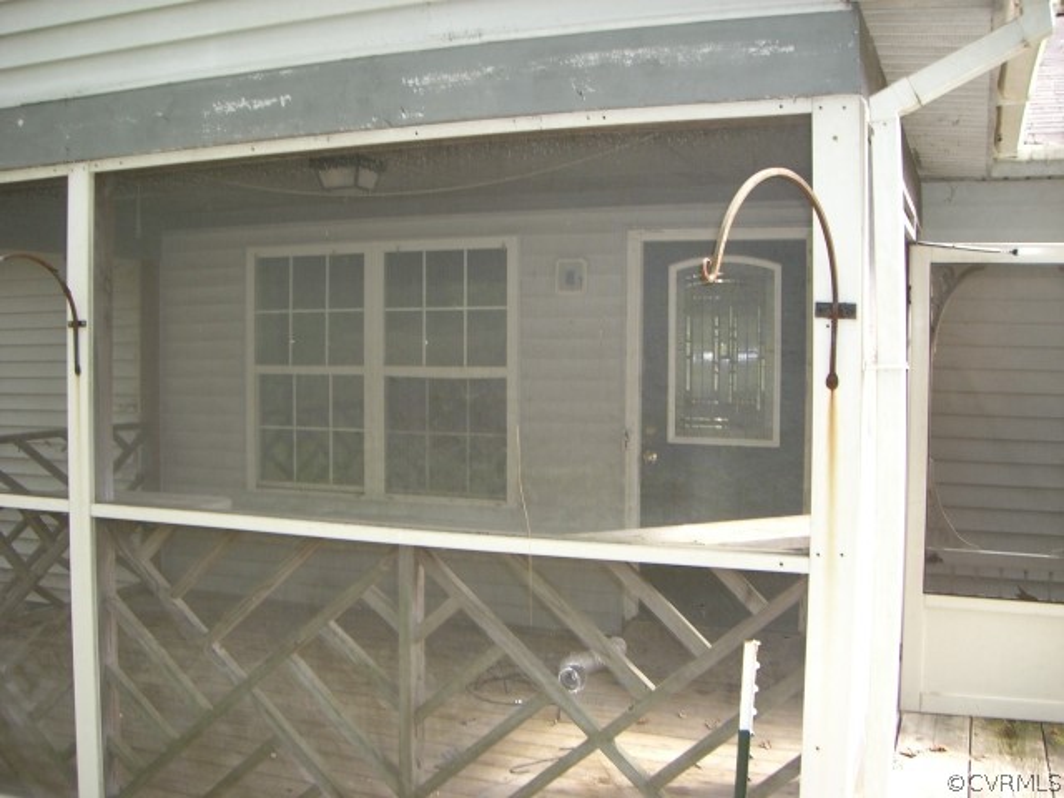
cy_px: 399
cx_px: 532
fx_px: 1168
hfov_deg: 49.0
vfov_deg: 37.7
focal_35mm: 38
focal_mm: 6.2
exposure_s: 1/125
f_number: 2.7
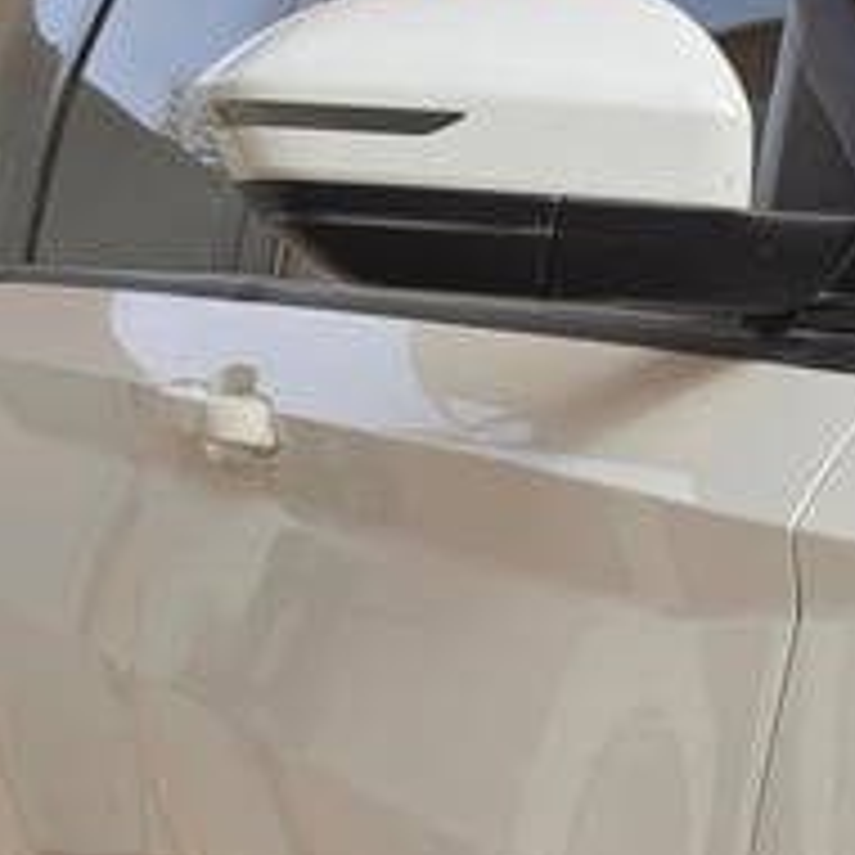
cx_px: 999
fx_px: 2291
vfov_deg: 19.2
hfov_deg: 20.0
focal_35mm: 82
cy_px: 1174
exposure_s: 1/2456
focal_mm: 6.5
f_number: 1.4
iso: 64
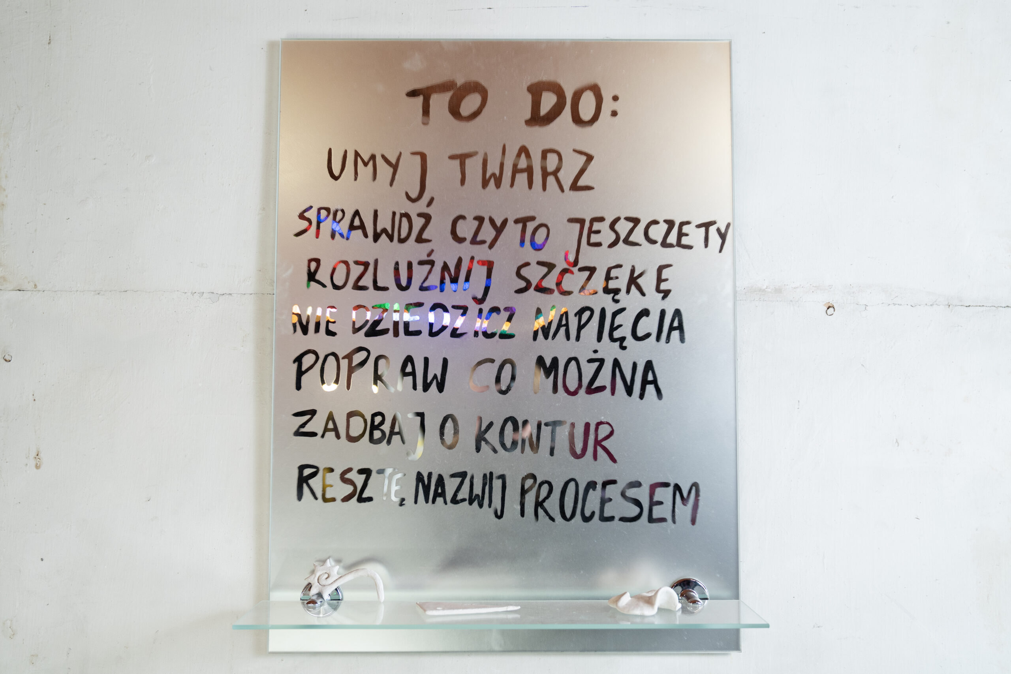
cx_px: 506
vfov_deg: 38.9
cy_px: 337
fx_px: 955
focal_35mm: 34
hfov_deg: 55.8
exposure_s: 1/100
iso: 1000
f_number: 3.5
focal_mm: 34
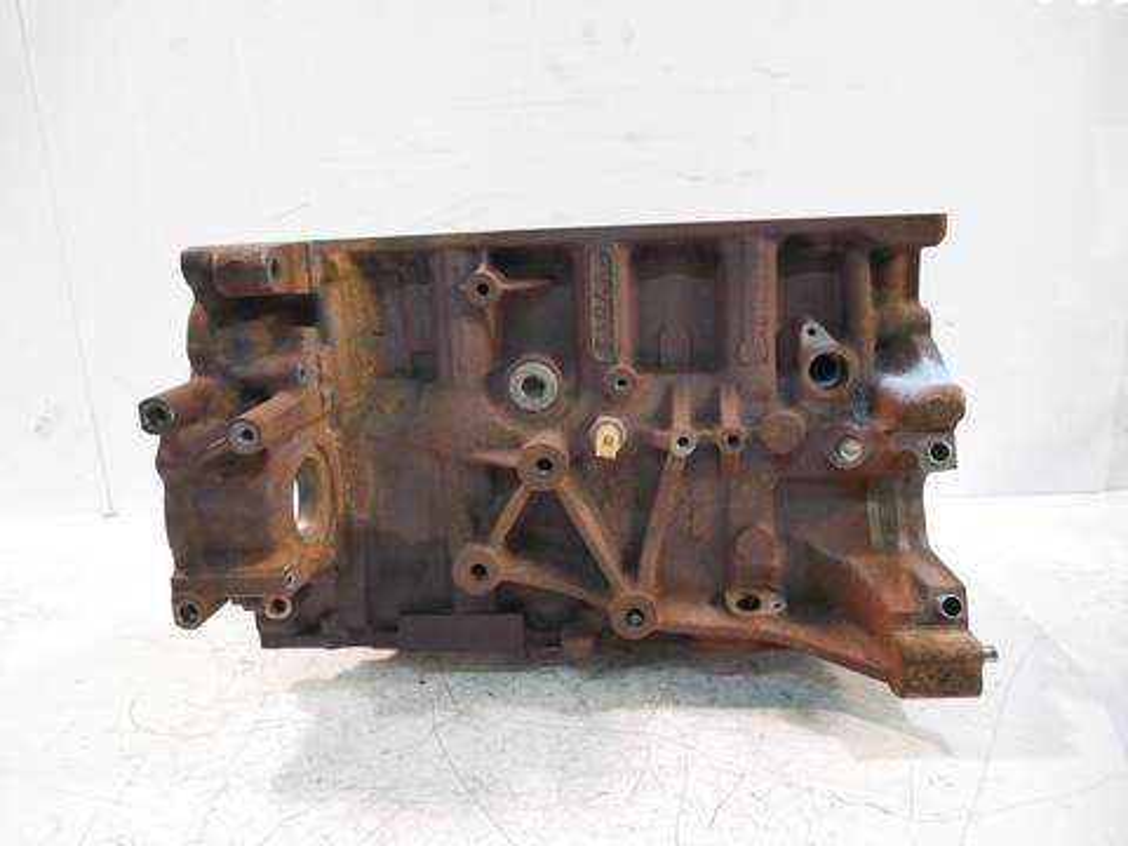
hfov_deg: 71.6
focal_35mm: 24
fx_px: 782
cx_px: 564
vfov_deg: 56.8
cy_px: 423
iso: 1250
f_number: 3.5
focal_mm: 12
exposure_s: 1/60
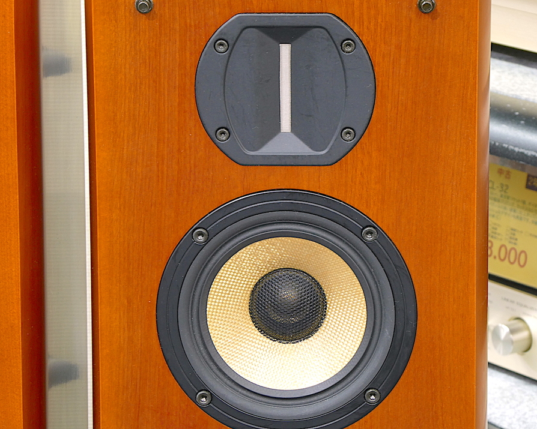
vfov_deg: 8.0
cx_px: 282
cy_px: 215
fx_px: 3083
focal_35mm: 194
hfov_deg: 10.0
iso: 100
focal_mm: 33.2
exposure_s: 1.3
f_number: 5.6
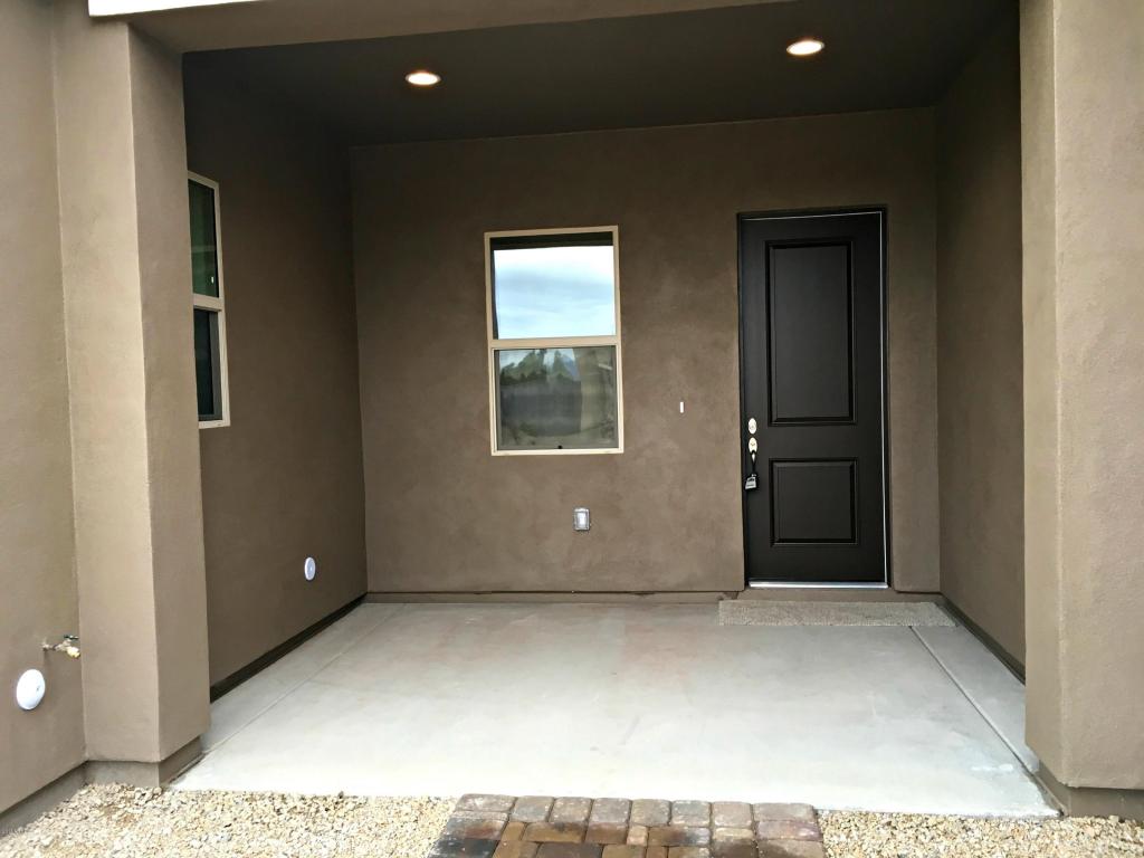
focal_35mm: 29
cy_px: 429
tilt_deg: -1.6
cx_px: 572
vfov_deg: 48.2
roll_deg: +2.2
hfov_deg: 61.7
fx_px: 958
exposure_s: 1/40
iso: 25
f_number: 2.2
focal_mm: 4.15
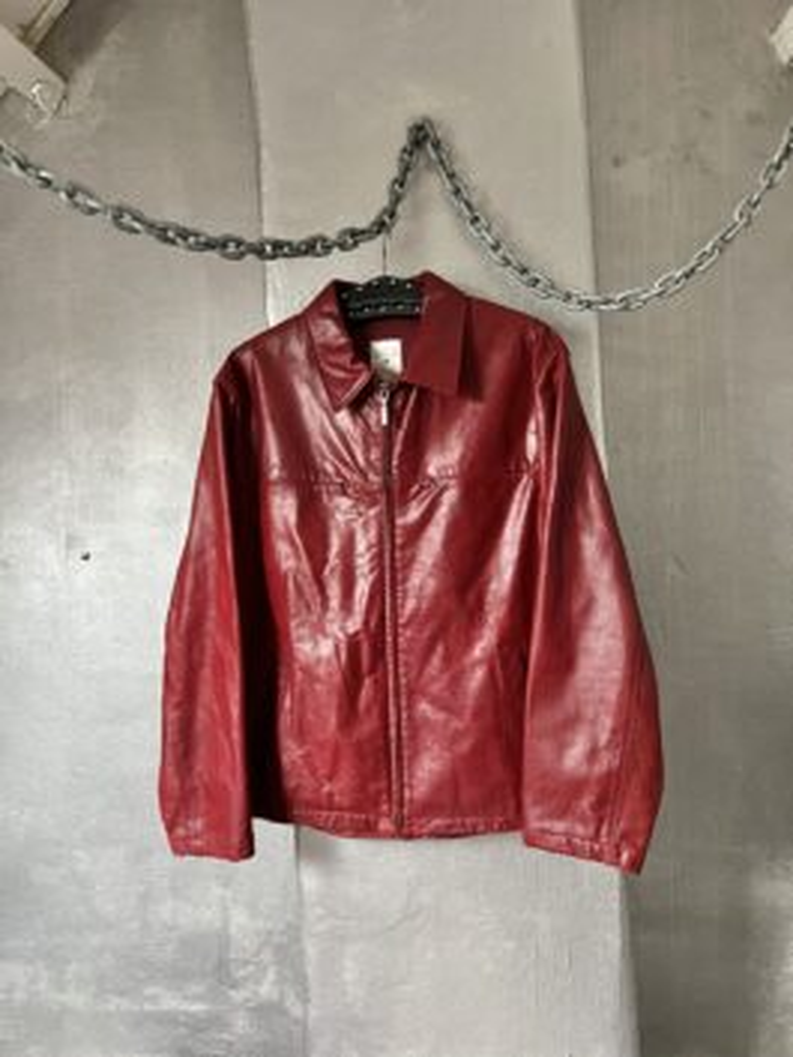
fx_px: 794
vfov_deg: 67.3
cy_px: 528
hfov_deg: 53.1
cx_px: 396
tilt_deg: -0.9
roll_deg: +0.7
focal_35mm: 26
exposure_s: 1/60
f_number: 1.5
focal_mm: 5.7
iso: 160
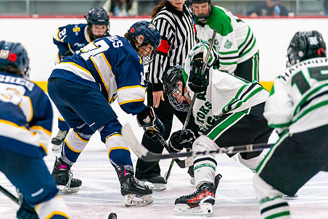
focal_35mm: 227
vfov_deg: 6.1
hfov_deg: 9.1
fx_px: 2069
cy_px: 82
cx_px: 160
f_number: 2.8
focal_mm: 158
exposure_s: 1/1250
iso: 3200
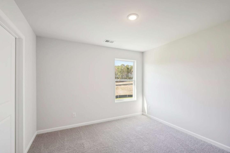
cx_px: 117
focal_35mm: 15
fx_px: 96
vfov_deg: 77.3
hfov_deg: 100.4
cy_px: 81
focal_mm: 14
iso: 320
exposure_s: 1/30
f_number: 8
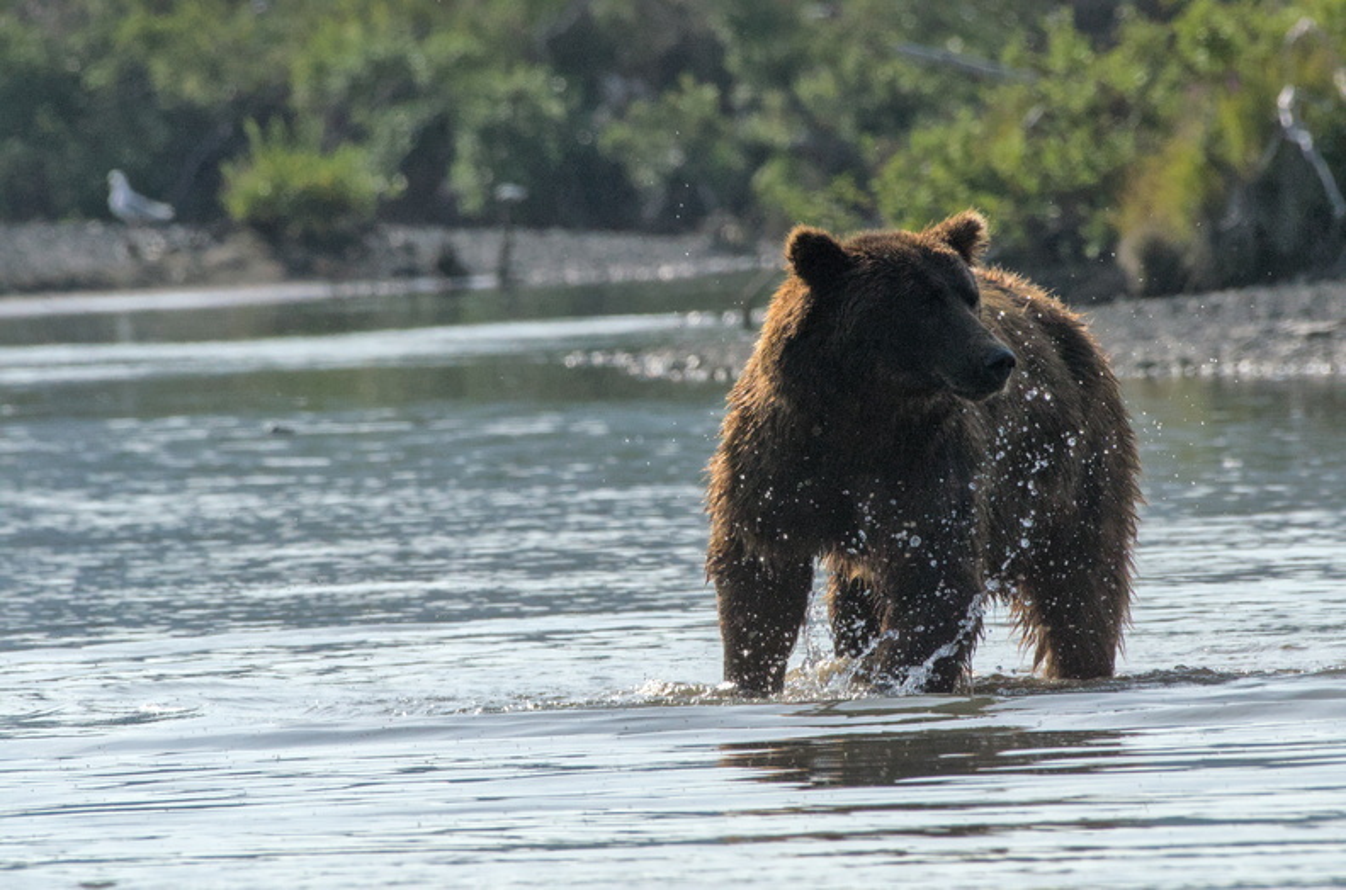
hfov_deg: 2.8
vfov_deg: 1.8
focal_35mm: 750
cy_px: 445
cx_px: 673
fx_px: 27974
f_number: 10
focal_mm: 500
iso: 1600
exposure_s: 1/6400
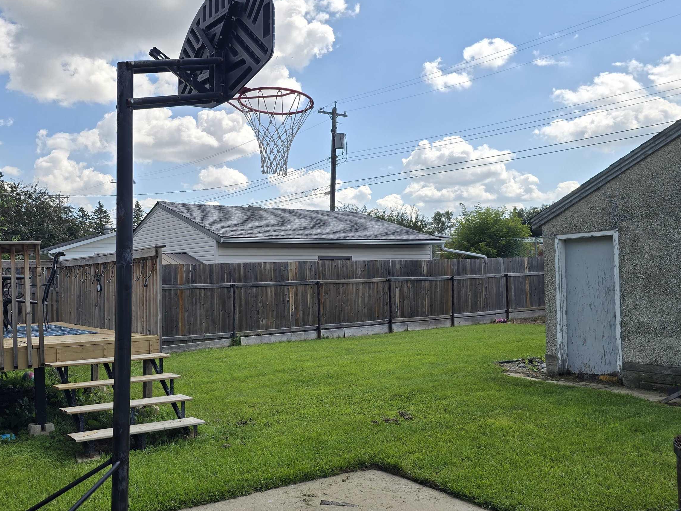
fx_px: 610
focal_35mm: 31
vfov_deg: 45.3
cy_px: 288
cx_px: 257
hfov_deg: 57.7
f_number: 1.7
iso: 12
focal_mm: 6.3
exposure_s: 1/841
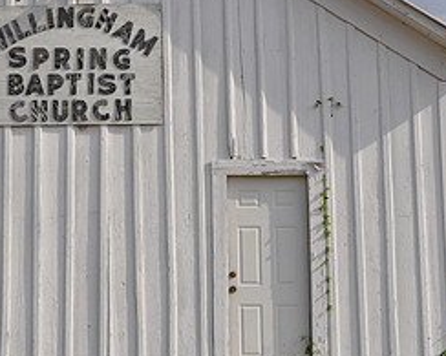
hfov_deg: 21.7
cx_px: 97
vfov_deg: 17.6
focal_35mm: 87
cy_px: 105
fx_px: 1148
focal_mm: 26
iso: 200
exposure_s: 1/320
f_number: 9
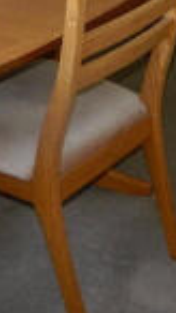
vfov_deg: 19.2
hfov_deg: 10.9
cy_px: 16
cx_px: 209
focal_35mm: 109
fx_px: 905
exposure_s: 1/30
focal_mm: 4.5
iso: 200
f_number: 3.1
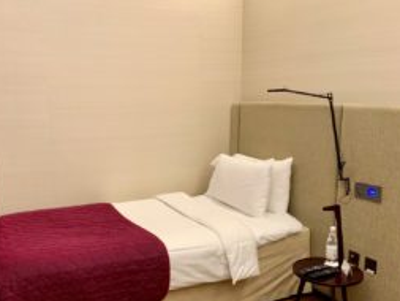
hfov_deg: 50.0
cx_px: 175
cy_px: 189
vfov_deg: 38.4
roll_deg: +0.3
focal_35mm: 37
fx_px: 428
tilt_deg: -10.8
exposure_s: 1/50
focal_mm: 4.25
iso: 250
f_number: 1.8
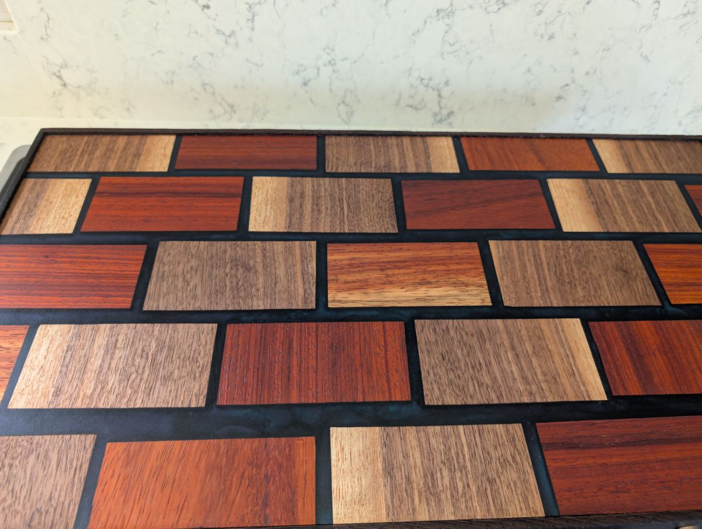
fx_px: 487
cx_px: 351
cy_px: 264
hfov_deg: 71.5
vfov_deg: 57.0
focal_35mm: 24
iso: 57
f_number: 1.68
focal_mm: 6.9
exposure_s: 1/25.9
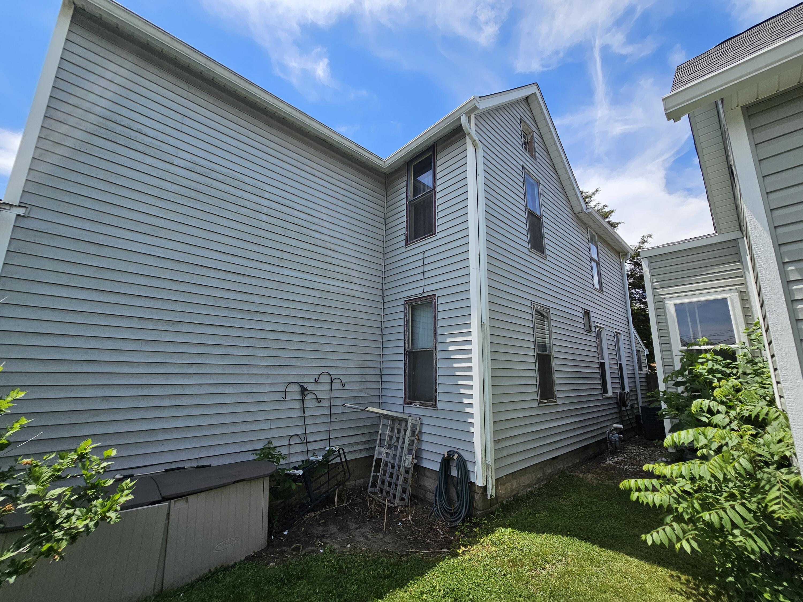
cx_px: 402
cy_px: 301
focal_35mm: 13
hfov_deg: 106.2
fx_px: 302
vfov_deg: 89.9
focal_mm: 2.2
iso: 50
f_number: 2.2
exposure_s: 1/1983
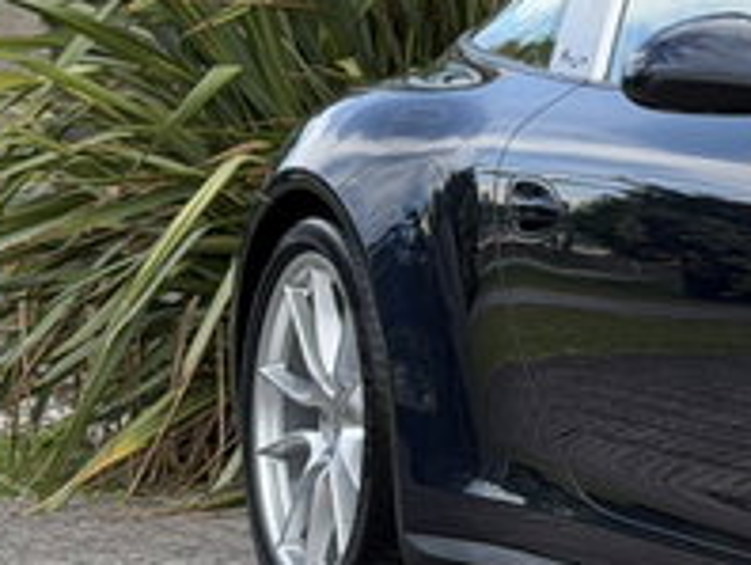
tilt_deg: -3.5
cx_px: 1339
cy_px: 296
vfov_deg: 8.0
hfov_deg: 10.1
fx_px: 4040
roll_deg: -0.4
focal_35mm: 186
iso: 64
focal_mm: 6.76
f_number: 1.78
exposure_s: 1/1100
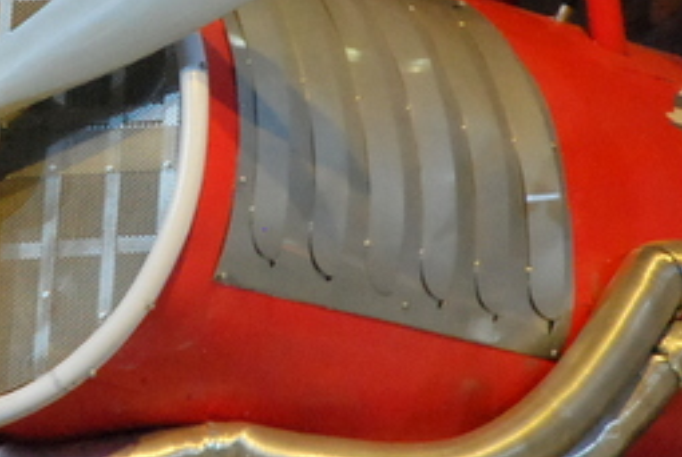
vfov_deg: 2.4
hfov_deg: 3.6
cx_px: 225
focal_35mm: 572
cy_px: 159
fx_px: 10863
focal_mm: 135
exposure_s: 1/125
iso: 1600
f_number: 5.6
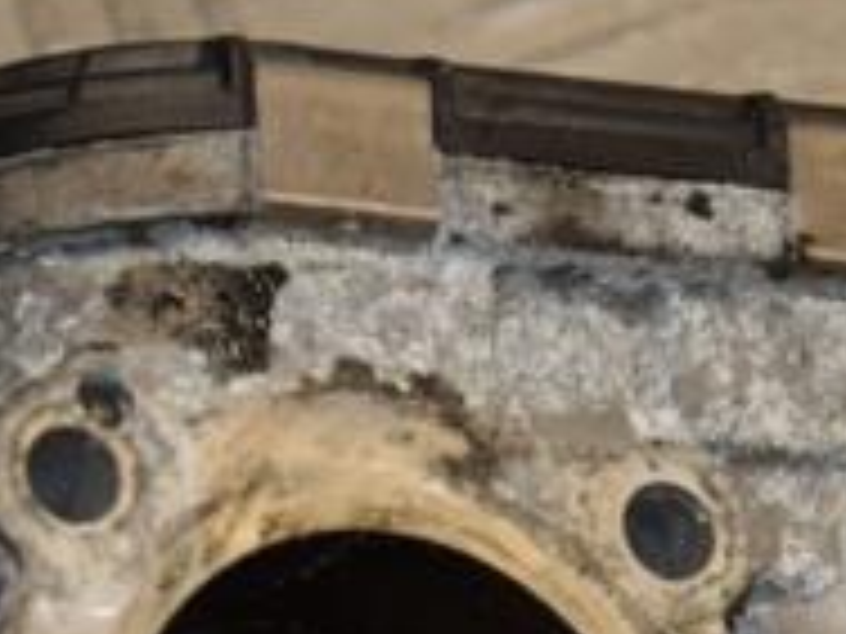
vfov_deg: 4.0
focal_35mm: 368
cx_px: 302
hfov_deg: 5.4
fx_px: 8994
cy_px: 764
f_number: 7.1
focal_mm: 80
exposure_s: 1/200
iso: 800
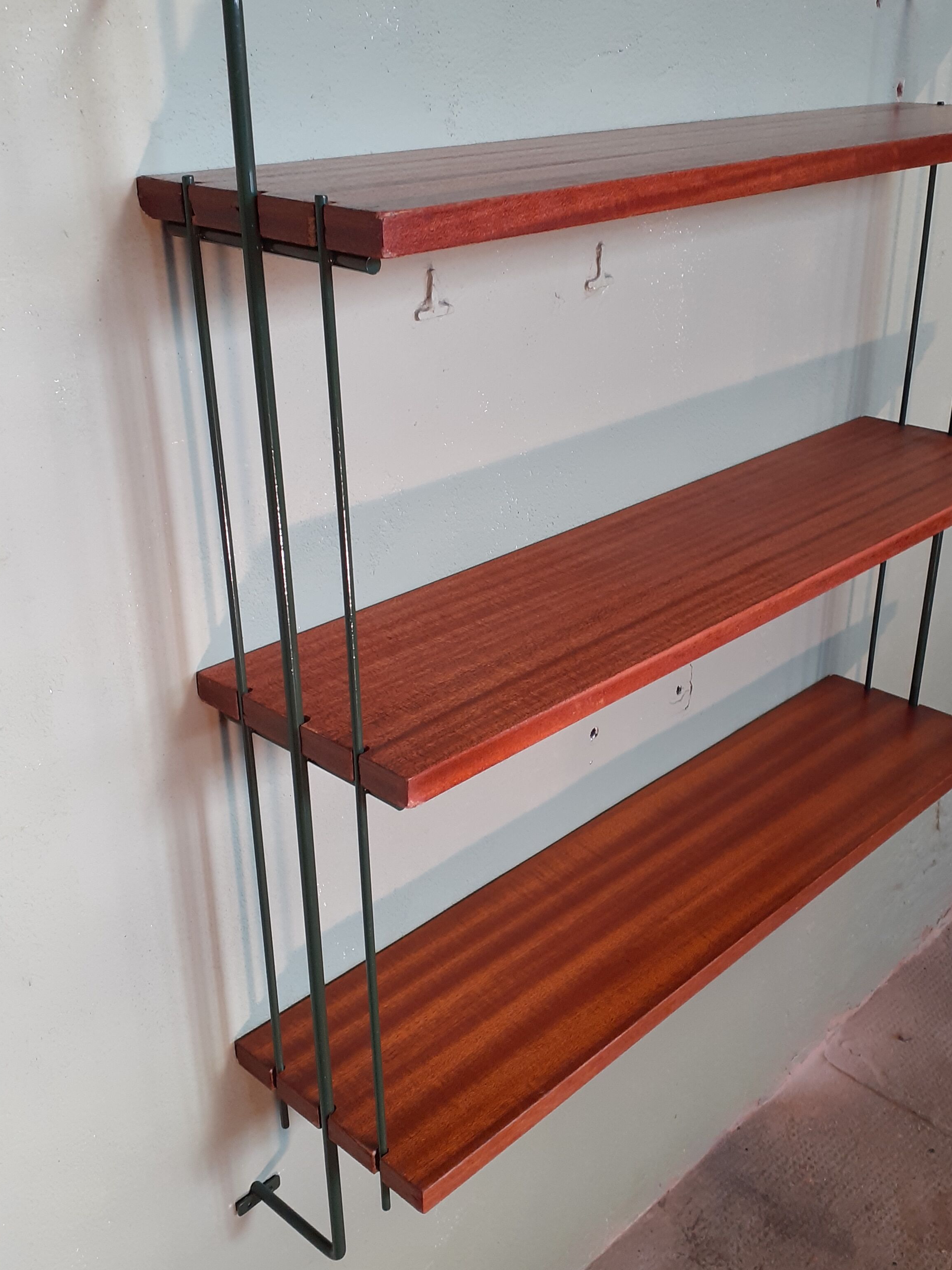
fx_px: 1320
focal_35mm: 36
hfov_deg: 39.6
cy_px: 636
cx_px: 505
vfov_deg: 51.4
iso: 100
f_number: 1.9
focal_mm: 3.6
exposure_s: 1/50
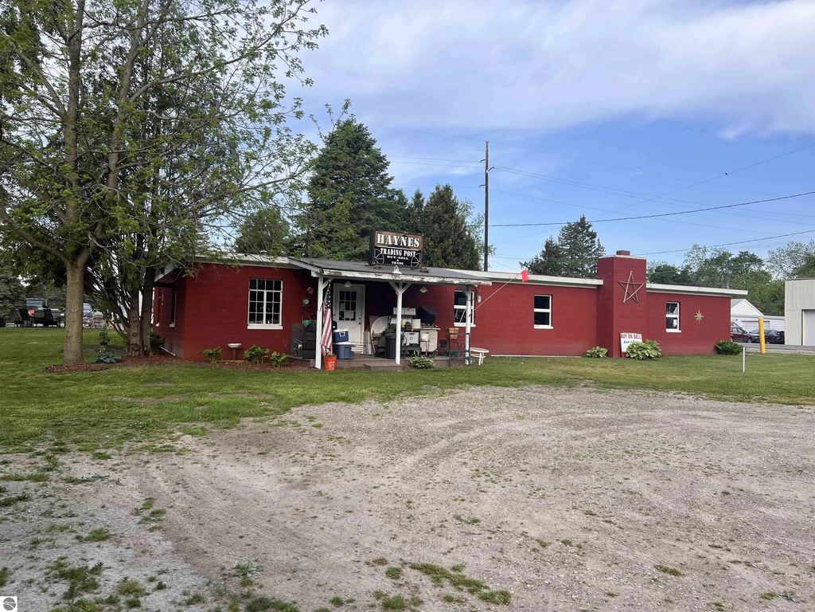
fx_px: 612
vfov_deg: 53.1
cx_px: 408
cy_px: 306
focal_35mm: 26
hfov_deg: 67.3
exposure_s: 1/2045
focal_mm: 5.7
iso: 50
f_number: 1.5
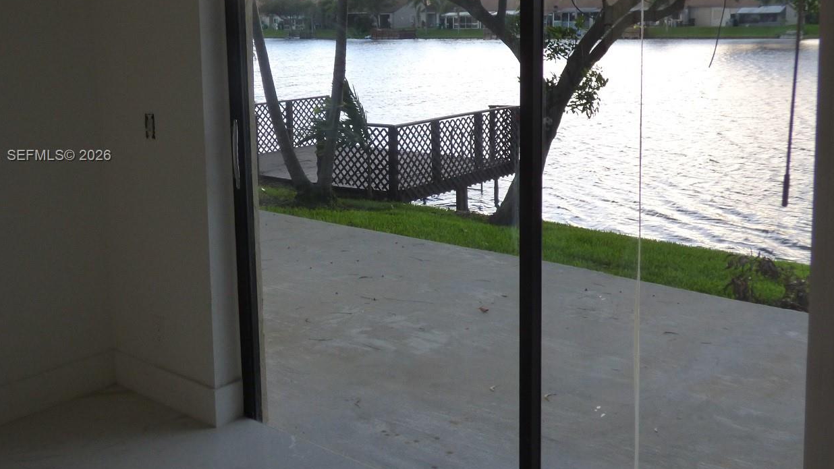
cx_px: 388
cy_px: 157
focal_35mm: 39
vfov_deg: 30.2
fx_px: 862
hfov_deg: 51.6
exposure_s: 1/60
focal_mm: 5.53
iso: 200
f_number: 3.3
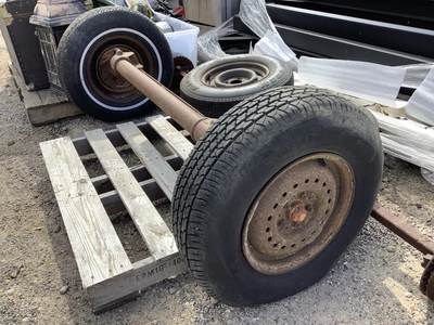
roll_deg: +1.6
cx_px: 217
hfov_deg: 58.4
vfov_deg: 45.4
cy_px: 162
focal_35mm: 31
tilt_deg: -30.5
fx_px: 389
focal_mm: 3.3
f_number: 2.4
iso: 25
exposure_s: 1/522
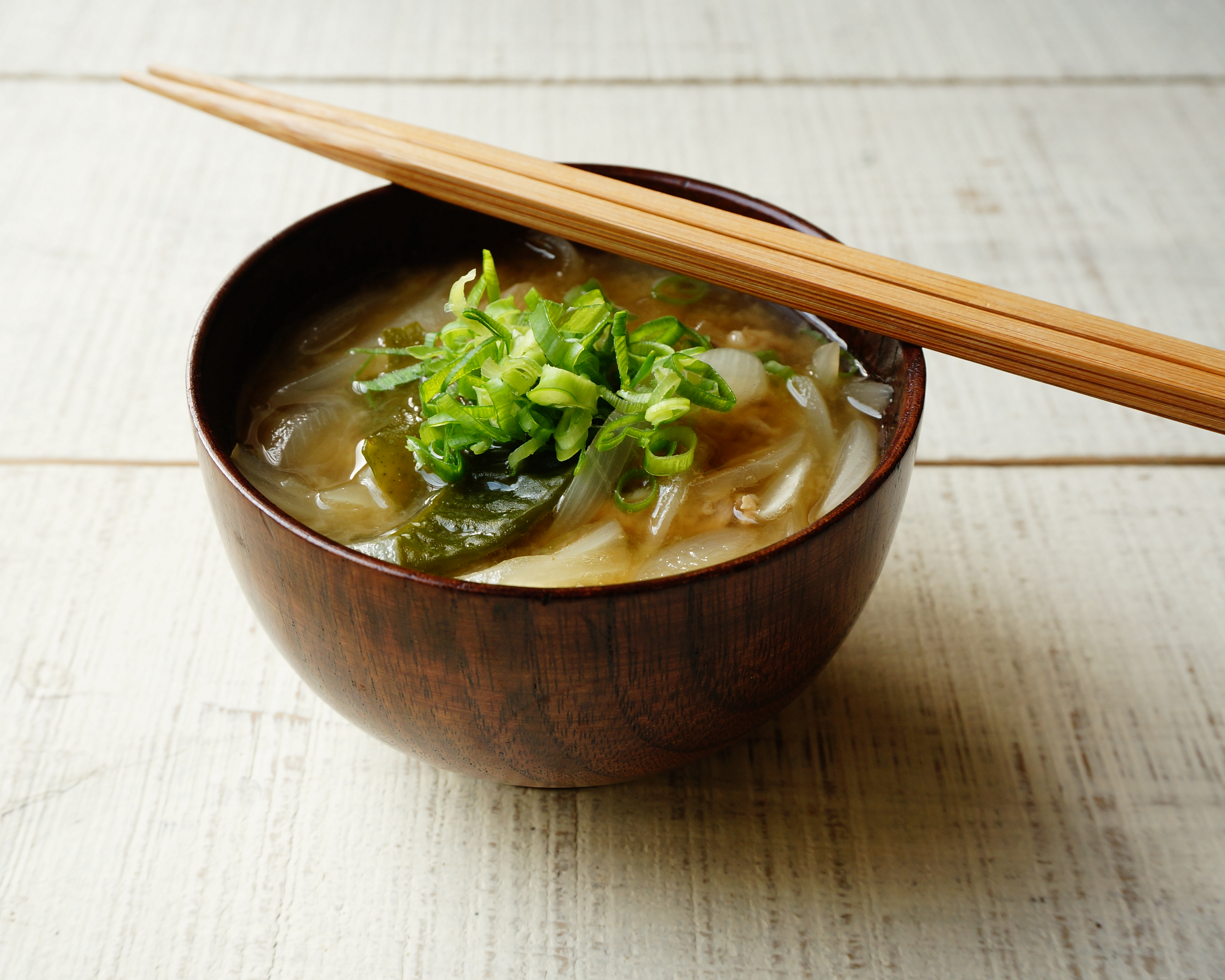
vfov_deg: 35.2
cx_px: 574
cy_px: 491
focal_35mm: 43
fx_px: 1543
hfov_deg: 43.3
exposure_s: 1/25
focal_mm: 25
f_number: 8
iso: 200
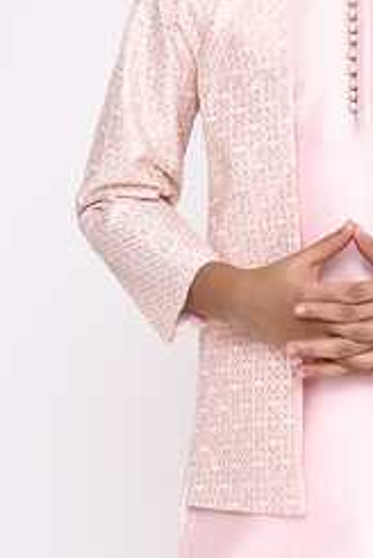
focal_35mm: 107
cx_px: 357
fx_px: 1658
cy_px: 156
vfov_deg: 19.0
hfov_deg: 12.7
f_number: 8
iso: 160
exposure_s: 1/160
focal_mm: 50
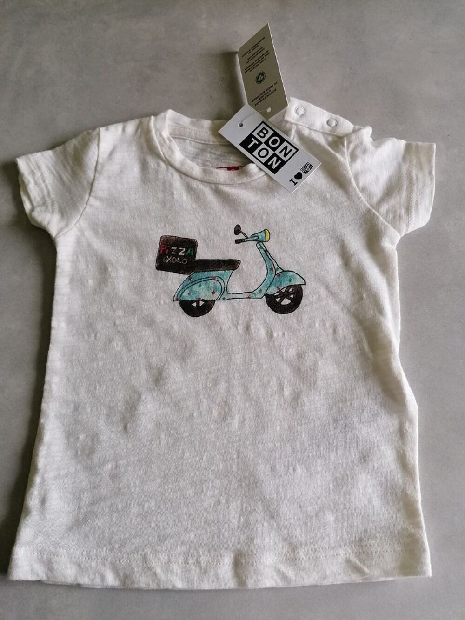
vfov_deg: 65.3
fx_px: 484
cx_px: 232
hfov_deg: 51.4
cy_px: 310
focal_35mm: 27
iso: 160
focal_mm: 4.75
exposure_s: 1/50
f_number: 1.8
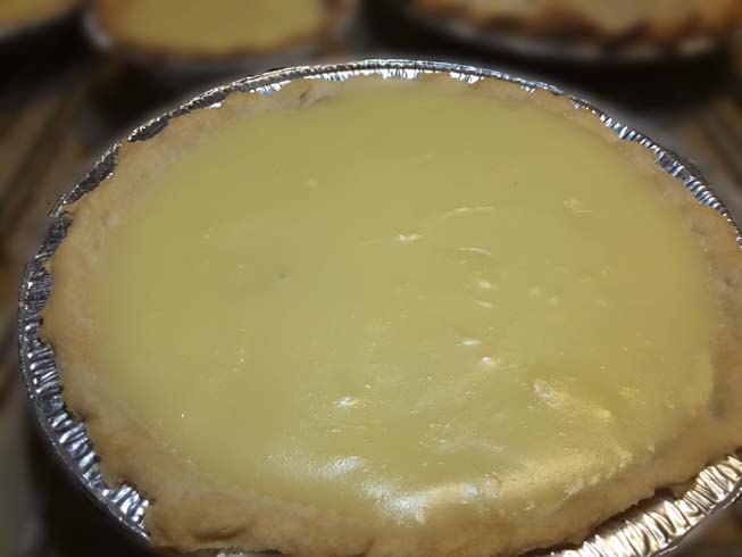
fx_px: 665
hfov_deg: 58.3
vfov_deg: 45.5
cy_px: 278
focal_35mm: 31
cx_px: 371
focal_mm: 2.9
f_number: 1.9
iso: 50
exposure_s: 1/40
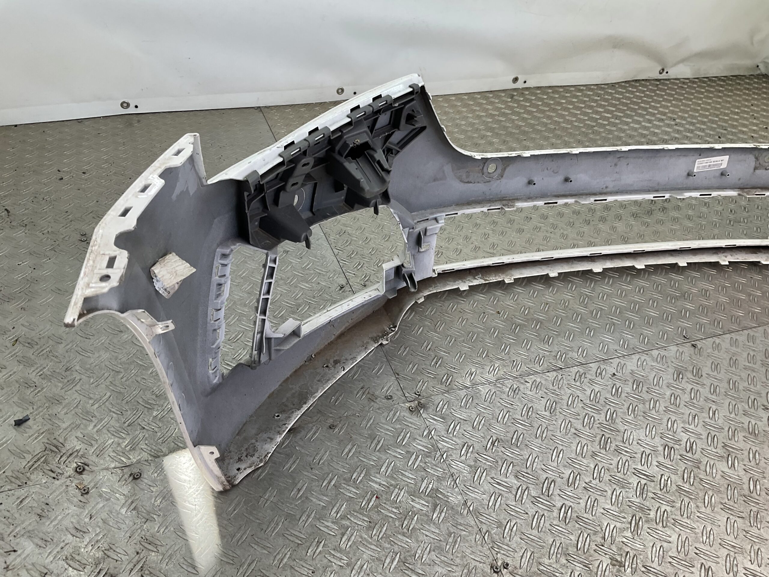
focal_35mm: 29
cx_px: 384
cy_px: 288
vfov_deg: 48.2
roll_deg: -9.1
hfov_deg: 61.7
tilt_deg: -35.6
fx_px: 644
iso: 20
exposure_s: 1/120
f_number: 1.8
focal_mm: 3
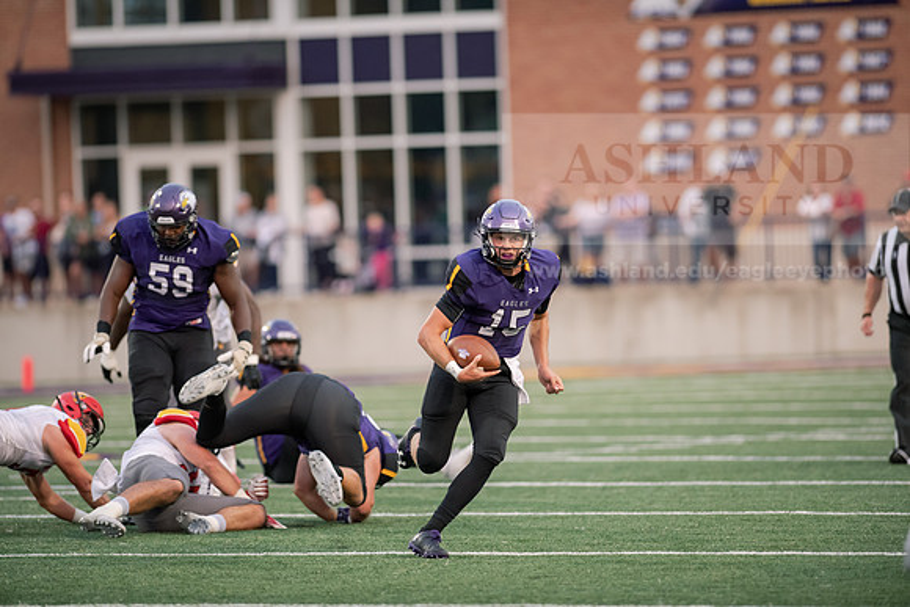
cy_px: 304
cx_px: 455
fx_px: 7585
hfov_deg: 6.9
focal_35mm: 300
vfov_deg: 4.6
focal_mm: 300
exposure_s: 1/800
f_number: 2.8
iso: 2500
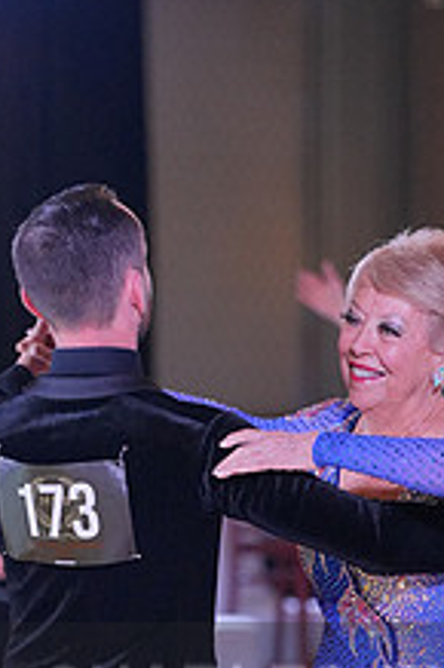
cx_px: 231
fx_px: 5725
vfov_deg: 6.6
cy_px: 726
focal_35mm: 309
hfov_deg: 4.4
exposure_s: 1/500
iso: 2500
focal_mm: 116
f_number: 3.2
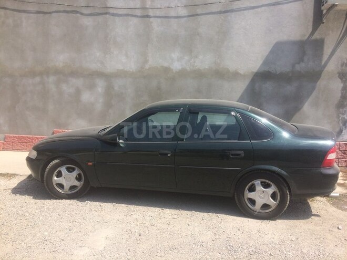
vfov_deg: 48.2
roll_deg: -1.0
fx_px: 291
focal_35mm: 29
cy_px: 130
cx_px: 174
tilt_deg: -4.0
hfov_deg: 61.7
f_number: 2.2
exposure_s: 1/1709
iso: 32
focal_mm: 4.15
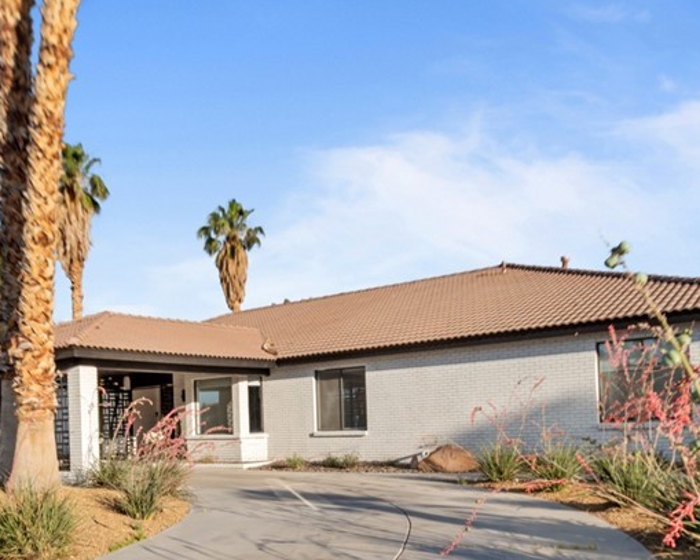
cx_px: 244
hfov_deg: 49.6
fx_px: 746
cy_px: 398
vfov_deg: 40.3
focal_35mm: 36
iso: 100
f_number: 7.1
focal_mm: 18
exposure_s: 1/320
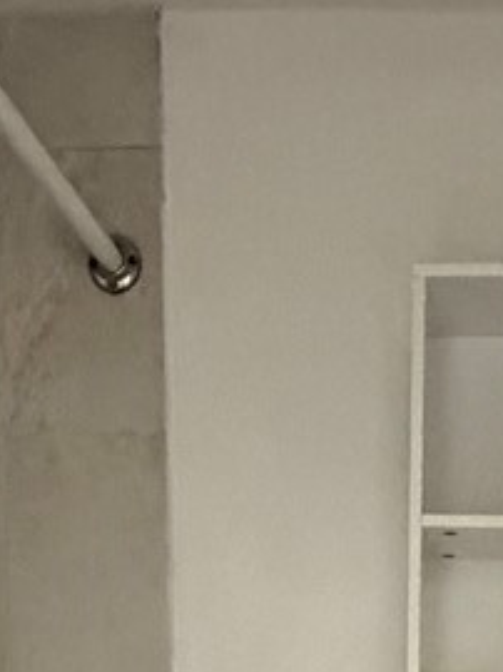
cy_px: 1073
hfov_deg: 17.6
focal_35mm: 83
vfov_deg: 19.7
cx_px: 391
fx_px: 1611
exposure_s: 1/60
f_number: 2.2
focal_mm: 2.22
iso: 1250
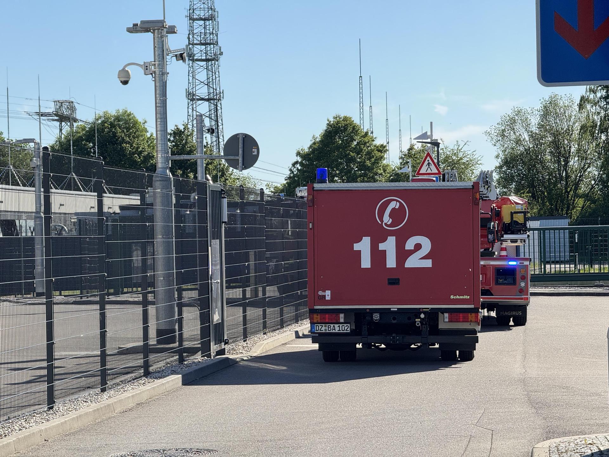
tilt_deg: -0.1
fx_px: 2111
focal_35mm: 120
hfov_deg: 16.4
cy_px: 228
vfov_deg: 12.3
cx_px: 304
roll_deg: +1.5
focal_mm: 15.66
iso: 50
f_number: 2.8
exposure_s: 1/820
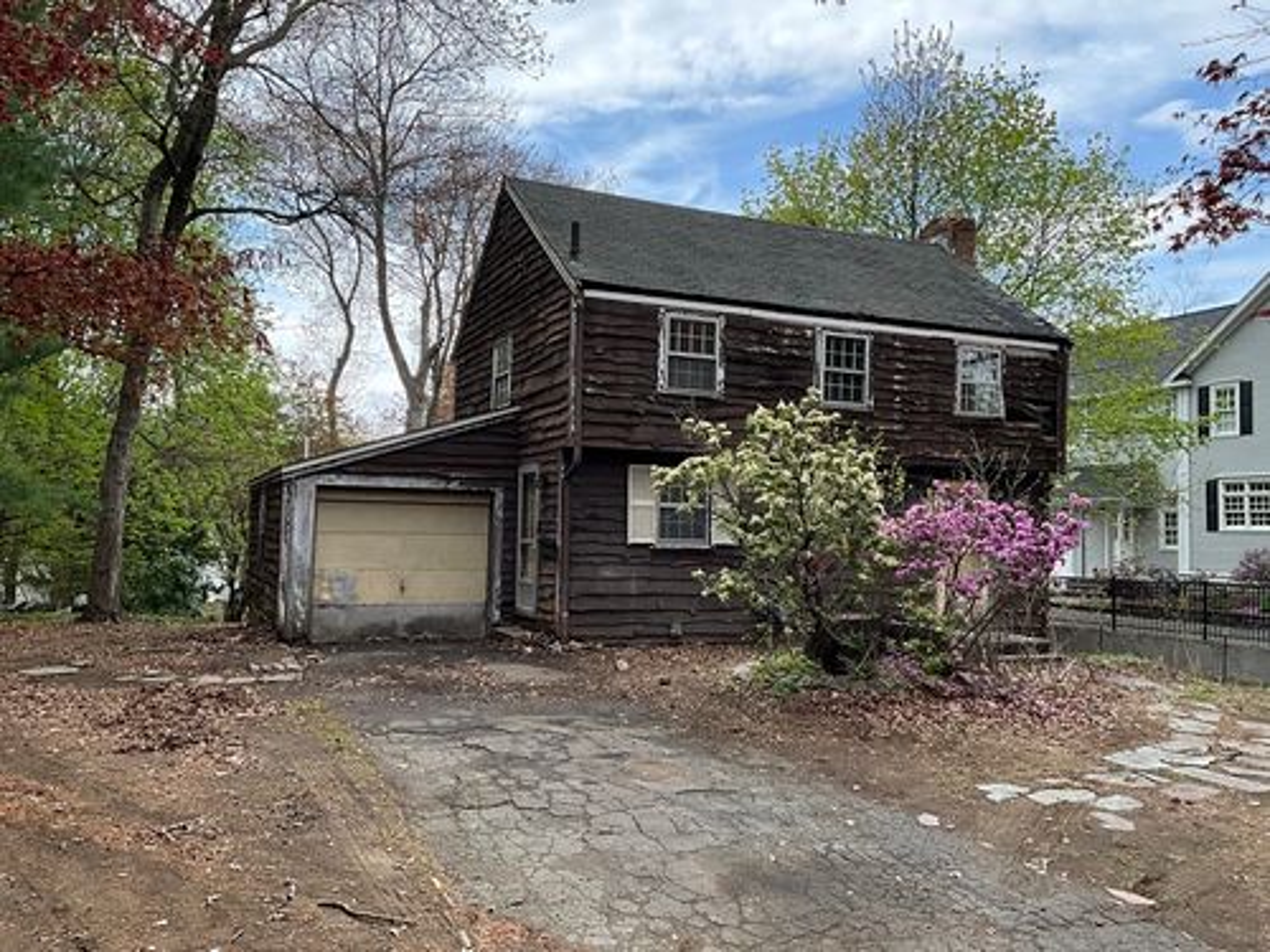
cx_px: 635
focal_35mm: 29
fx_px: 1064
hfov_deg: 61.7
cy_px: 476
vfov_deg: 48.2
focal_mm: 3
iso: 25
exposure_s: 1/642
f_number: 1.8
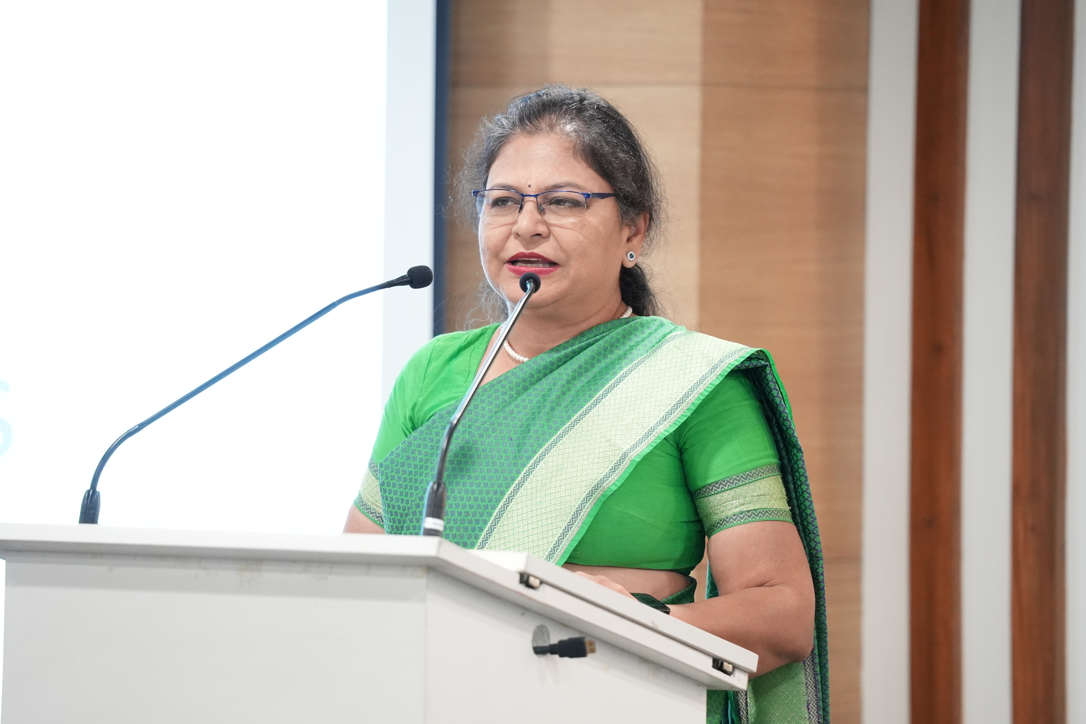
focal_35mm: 270
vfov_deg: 5.1
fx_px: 8144
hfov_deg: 7.6
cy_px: 362
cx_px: 543
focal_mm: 180
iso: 3200
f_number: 2.8
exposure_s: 1/160
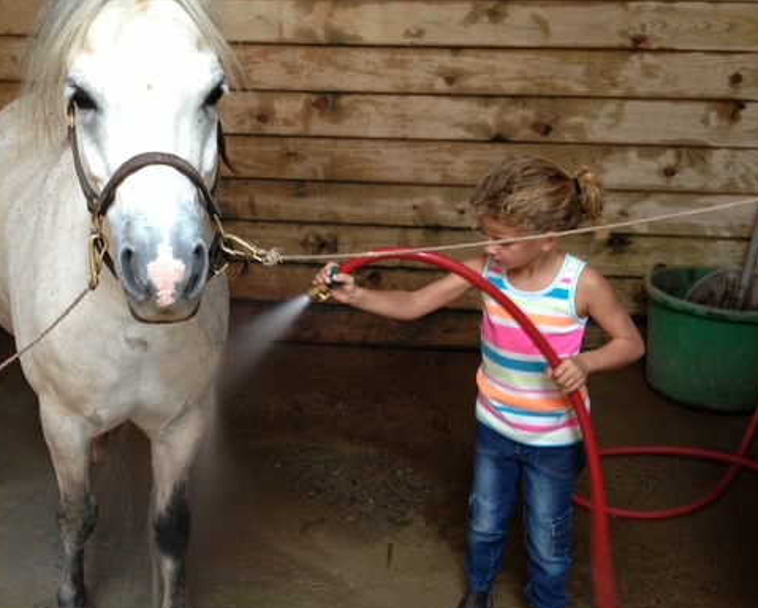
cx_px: 261
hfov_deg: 42.4
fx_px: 965
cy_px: 290
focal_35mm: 43
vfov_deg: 34.9
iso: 160
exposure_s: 1/20
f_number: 2.4
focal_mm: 4.13
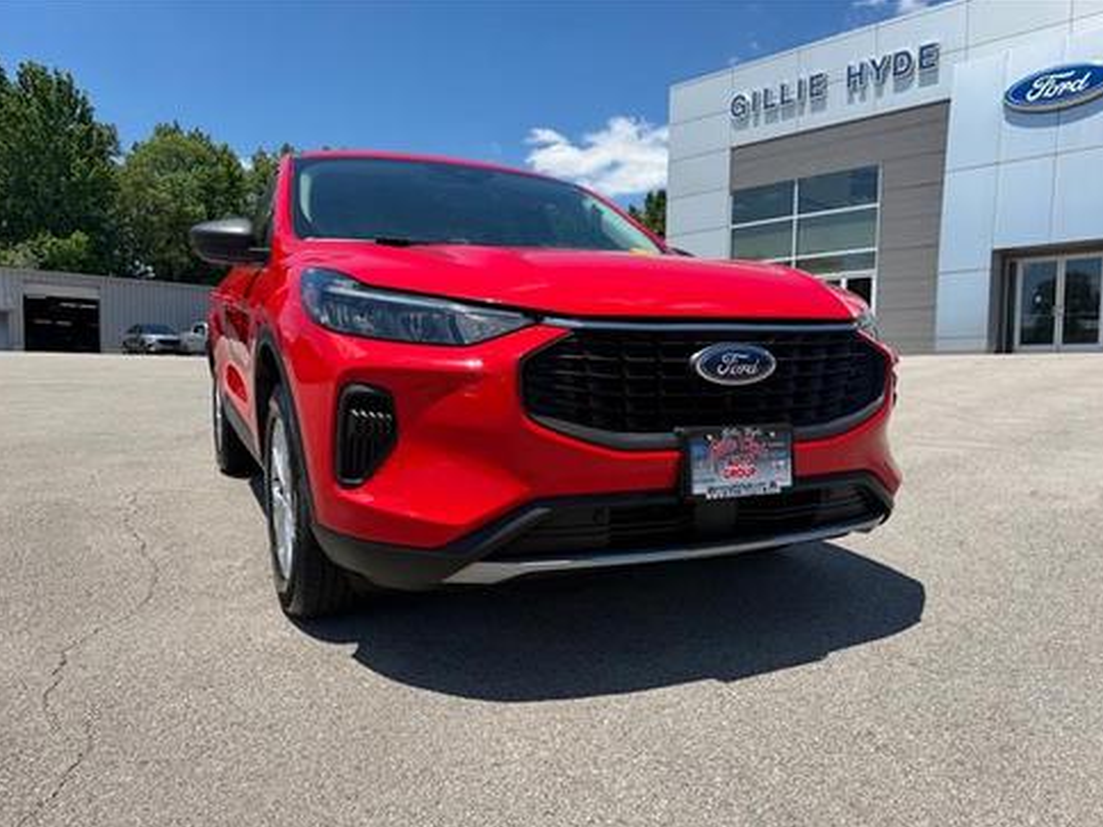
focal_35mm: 25
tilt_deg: -2.9
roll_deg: -0.3
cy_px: 426
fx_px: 797
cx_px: 547
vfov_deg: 54.9
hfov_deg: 69.4
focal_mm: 6.76
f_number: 1.78
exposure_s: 1/4405
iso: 80
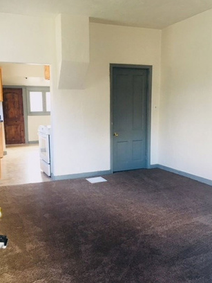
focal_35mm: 34
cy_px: 150
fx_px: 277
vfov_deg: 53.9
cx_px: 104
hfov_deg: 41.8
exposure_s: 1/30
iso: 64
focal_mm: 4.15
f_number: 2.2
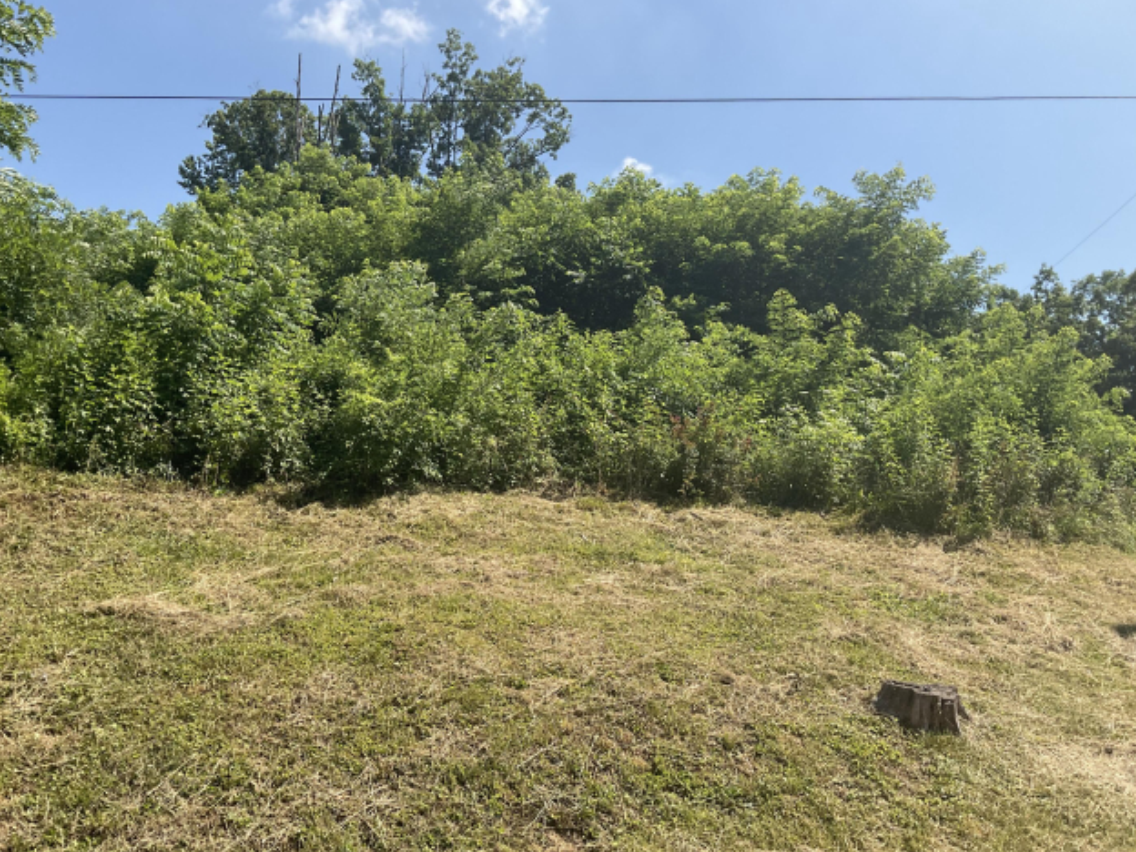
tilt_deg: +8.6
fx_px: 1017
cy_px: 433
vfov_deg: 45.4
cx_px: 556
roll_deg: +1.0
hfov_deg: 58.3
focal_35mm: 31
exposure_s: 1/1377
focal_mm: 3
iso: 16
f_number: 1.8
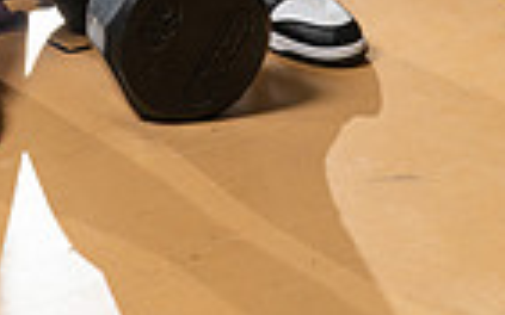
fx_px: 1747
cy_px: -469
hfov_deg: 16.1
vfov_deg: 9.1
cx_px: 4
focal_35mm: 127
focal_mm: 39
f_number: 8
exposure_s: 1/250
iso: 640
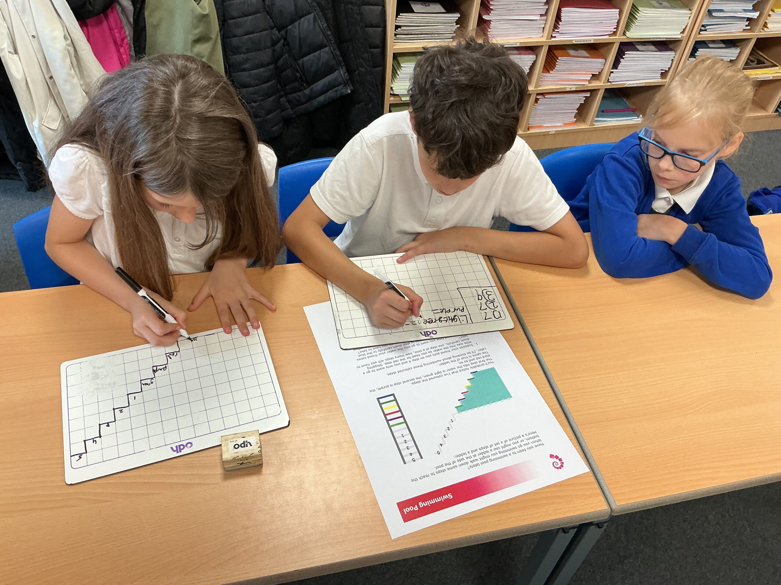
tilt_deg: -46.2
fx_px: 654
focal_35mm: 29
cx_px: 390
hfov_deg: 61.7
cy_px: 292
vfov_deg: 48.2
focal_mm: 3
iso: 80
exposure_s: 1/60
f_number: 1.8
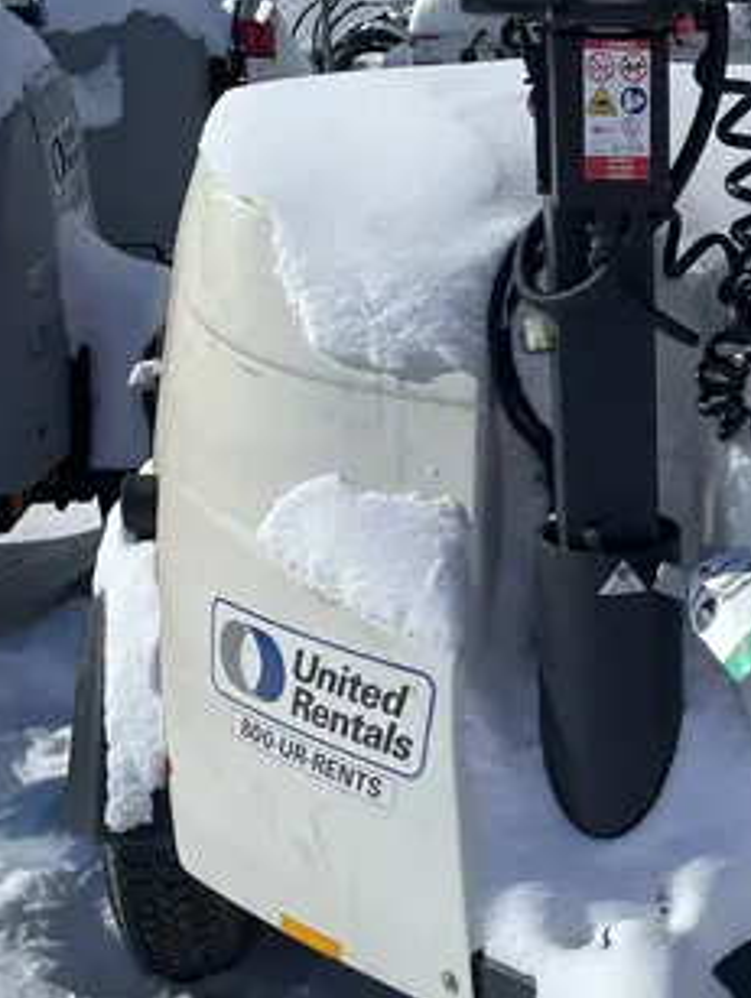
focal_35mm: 62
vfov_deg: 31.1
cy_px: 580
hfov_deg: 22.4
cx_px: 813
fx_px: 1790
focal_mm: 4.2
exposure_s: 1/8403
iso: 32
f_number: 1.6
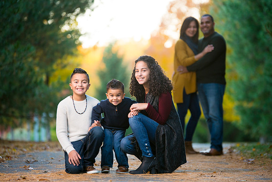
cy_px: 91
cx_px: 132
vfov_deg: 8.1
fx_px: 1279
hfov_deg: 12.1
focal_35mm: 169
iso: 1000
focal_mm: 160
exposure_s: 1/400
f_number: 2.8
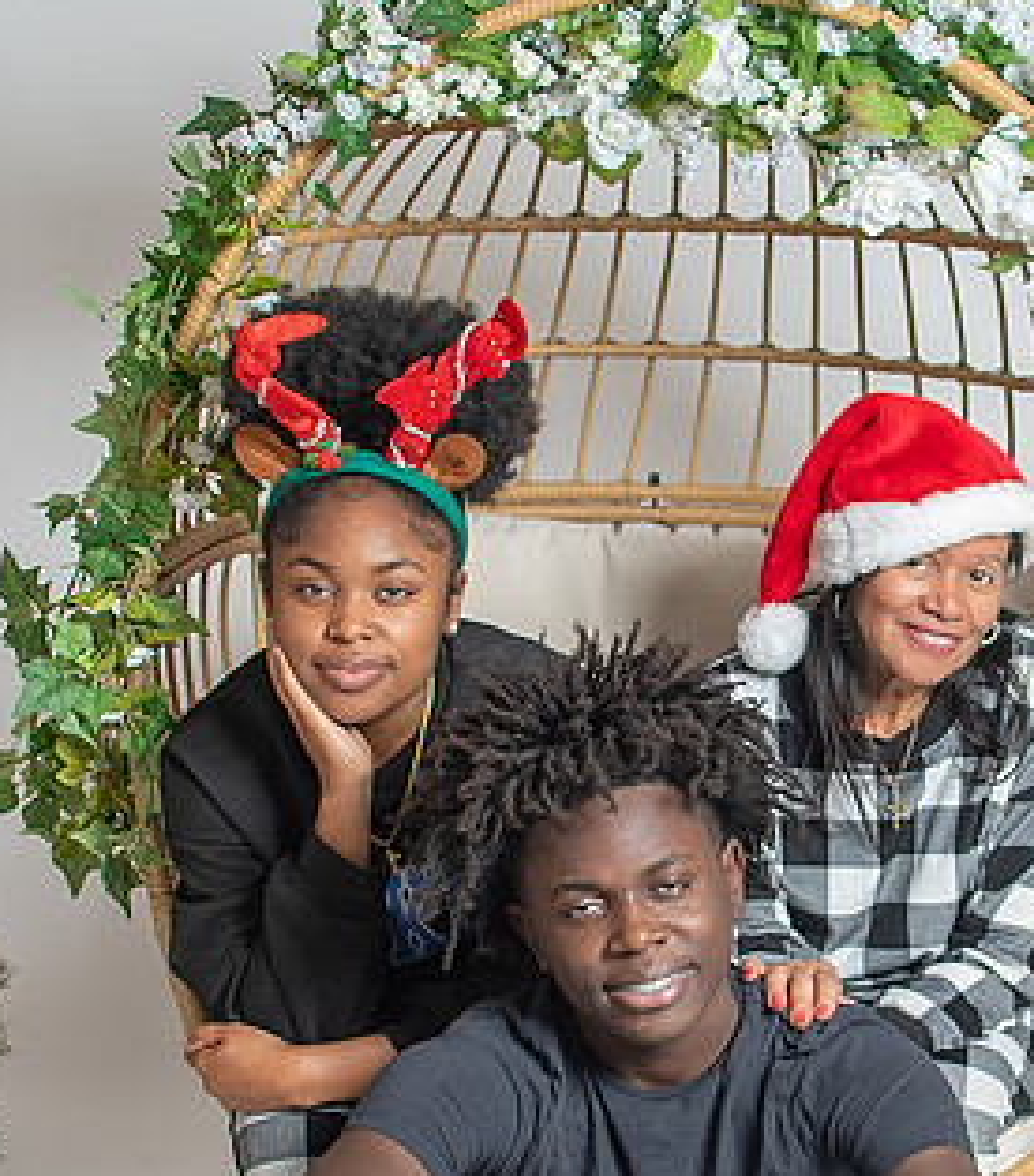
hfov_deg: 16.1
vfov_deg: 18.3
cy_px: 682
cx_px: 694
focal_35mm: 101
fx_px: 3656
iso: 100
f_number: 3.2
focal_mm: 35
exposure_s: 1/250
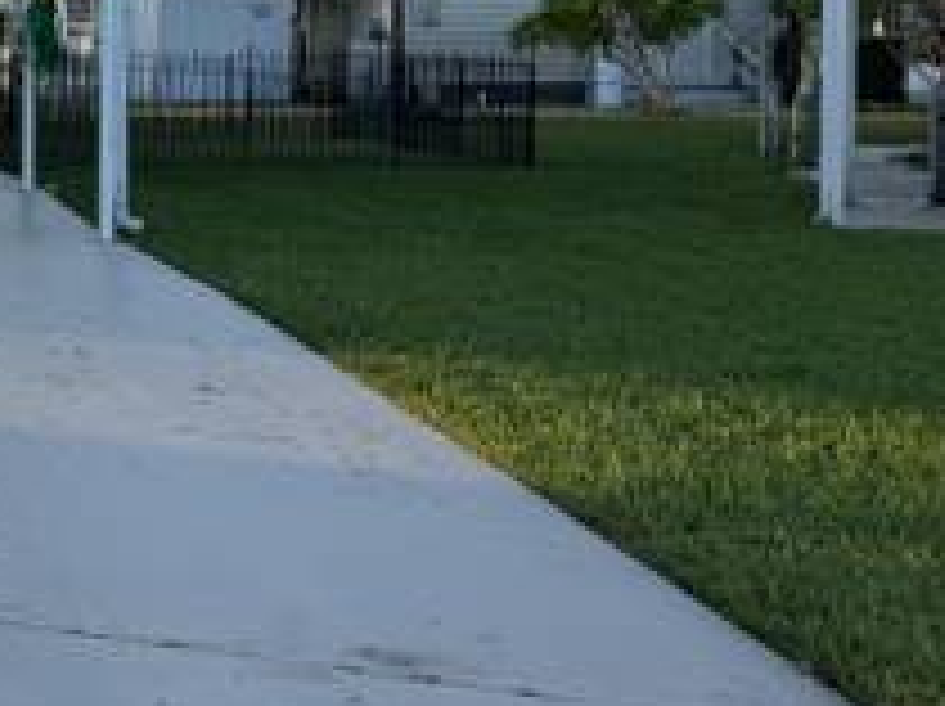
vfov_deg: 19.8
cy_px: 83
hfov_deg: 22.2
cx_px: -459
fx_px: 1991
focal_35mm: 73
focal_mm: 6.76
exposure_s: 1/1122
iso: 80
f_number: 1.78
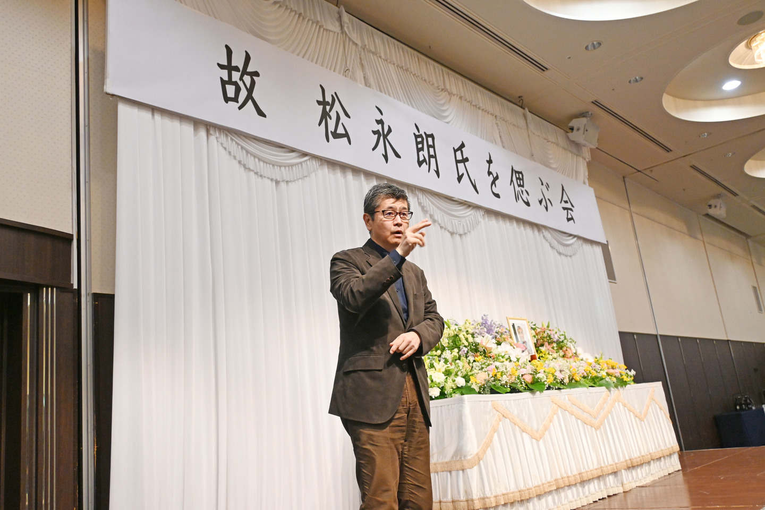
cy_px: 255
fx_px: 669
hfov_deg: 59.5
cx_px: 382
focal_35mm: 32
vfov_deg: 41.7
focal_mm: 21
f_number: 4
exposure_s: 1/125
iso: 1400
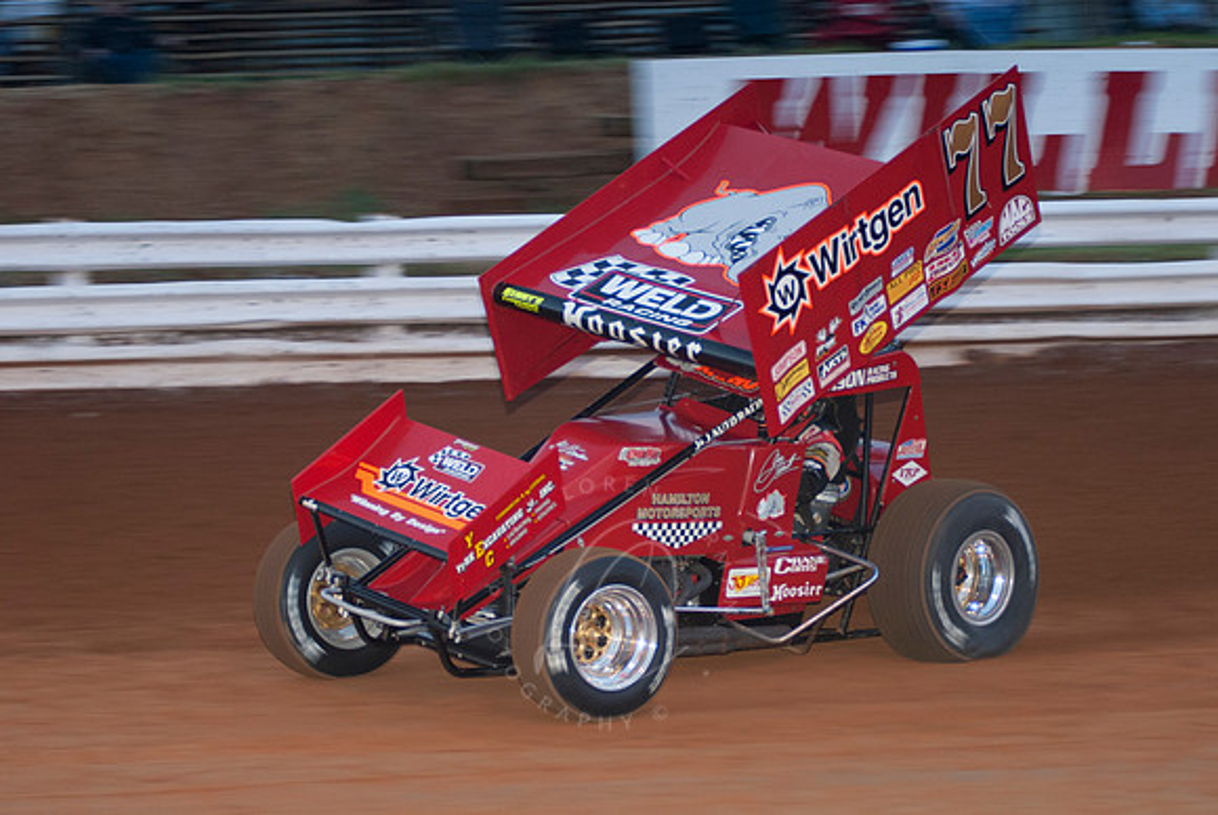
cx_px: 609
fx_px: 4826
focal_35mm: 142
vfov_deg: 9.7
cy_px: 408
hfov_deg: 14.4
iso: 250
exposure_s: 1/400
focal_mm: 95
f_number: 2.8
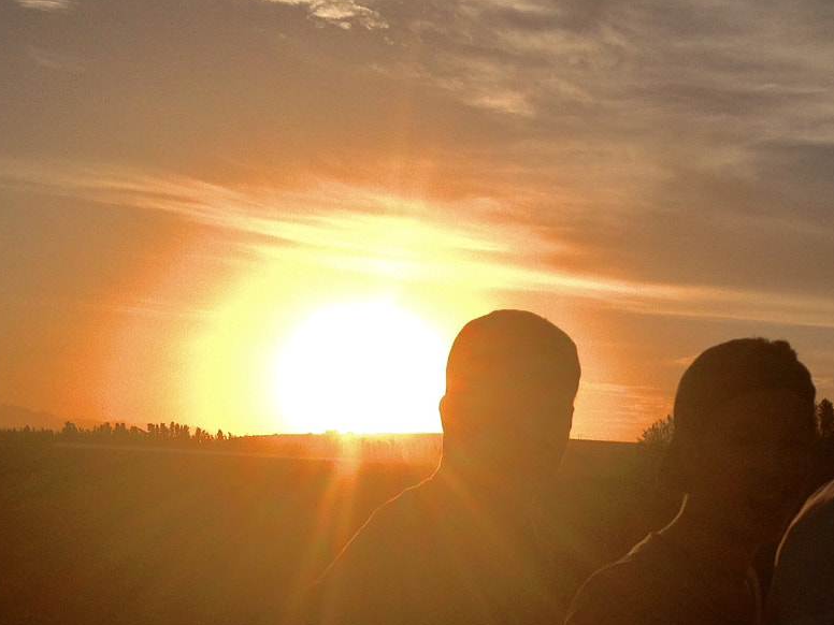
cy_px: 535
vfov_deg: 21.2
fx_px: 1638
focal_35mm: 68
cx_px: 644
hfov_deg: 28.1
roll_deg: -1.2
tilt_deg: -1.6
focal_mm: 4.12
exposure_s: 1/3876
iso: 50
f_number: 2.4
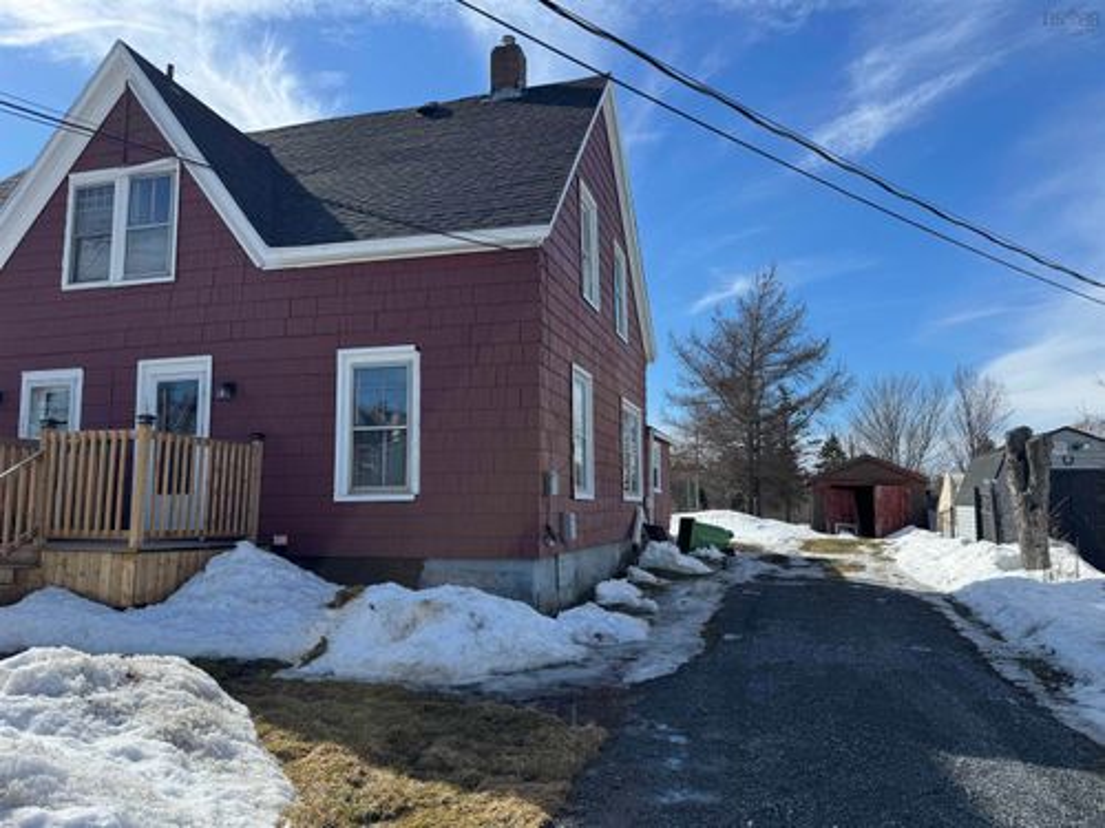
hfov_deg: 71.6
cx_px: 552
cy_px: 414
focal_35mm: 24
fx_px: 766
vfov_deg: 56.8
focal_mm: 6.76
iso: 80
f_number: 1.78
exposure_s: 1/5814
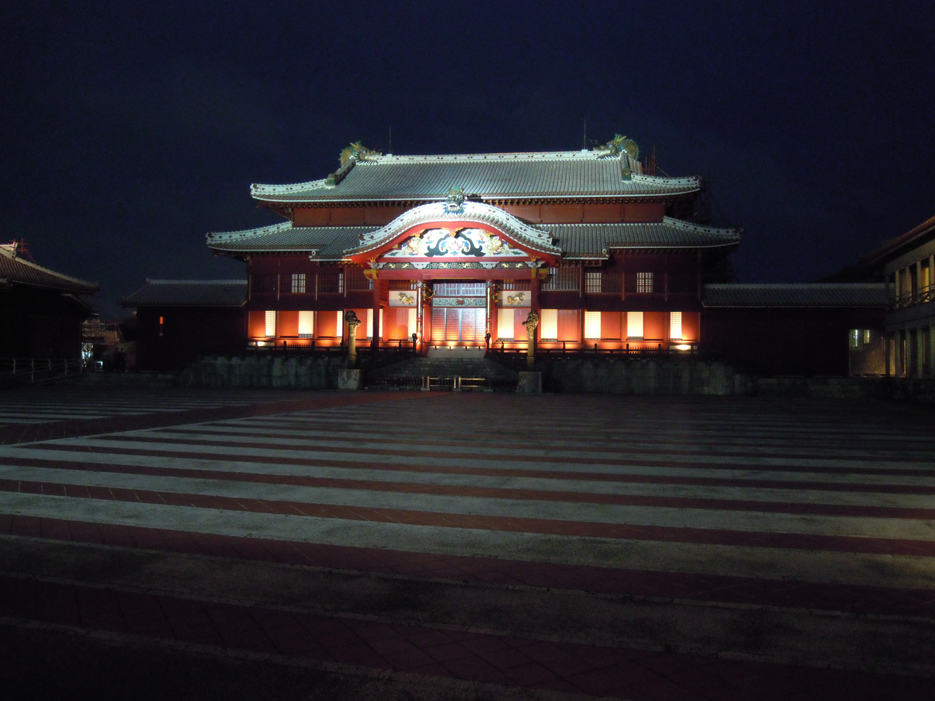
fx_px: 756
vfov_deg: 49.7
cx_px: 468
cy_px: 350
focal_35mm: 28
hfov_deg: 63.4
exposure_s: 1/8
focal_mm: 5
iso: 500
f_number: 2.7
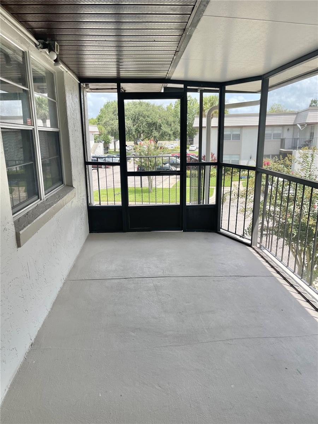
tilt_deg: -13.6
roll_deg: +0.8
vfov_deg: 67.3
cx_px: 159
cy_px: 212
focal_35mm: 26
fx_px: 318
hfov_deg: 53.1
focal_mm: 5.1
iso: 32
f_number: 1.6
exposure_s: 1/664
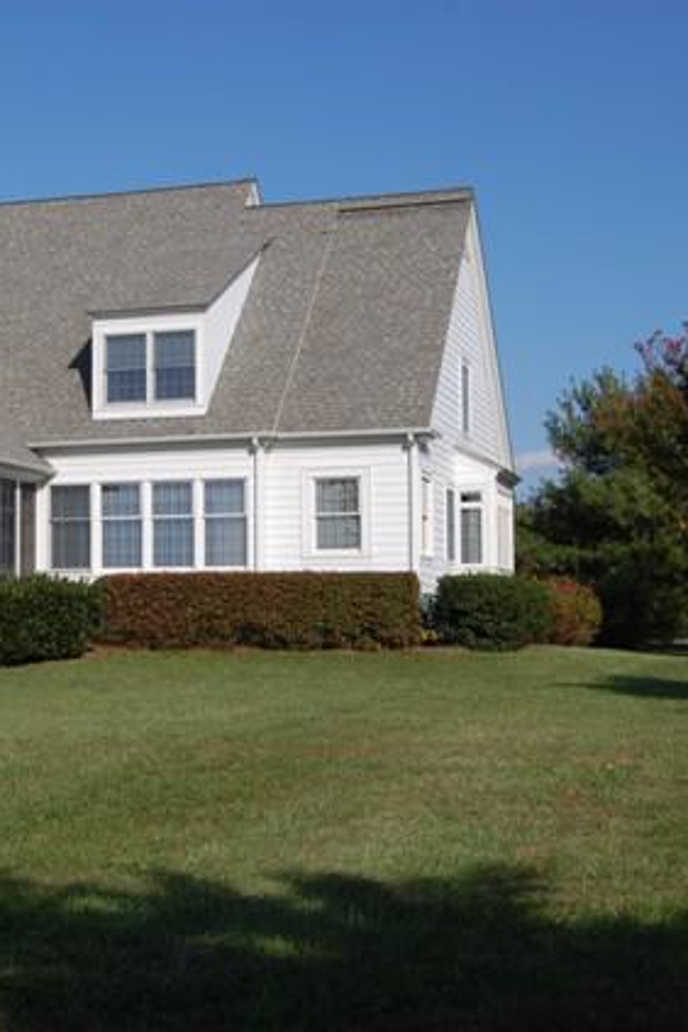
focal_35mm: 59
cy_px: 517
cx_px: 107
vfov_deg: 33.9
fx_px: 1691
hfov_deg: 22.6
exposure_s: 1/500
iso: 200
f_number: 11
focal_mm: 26
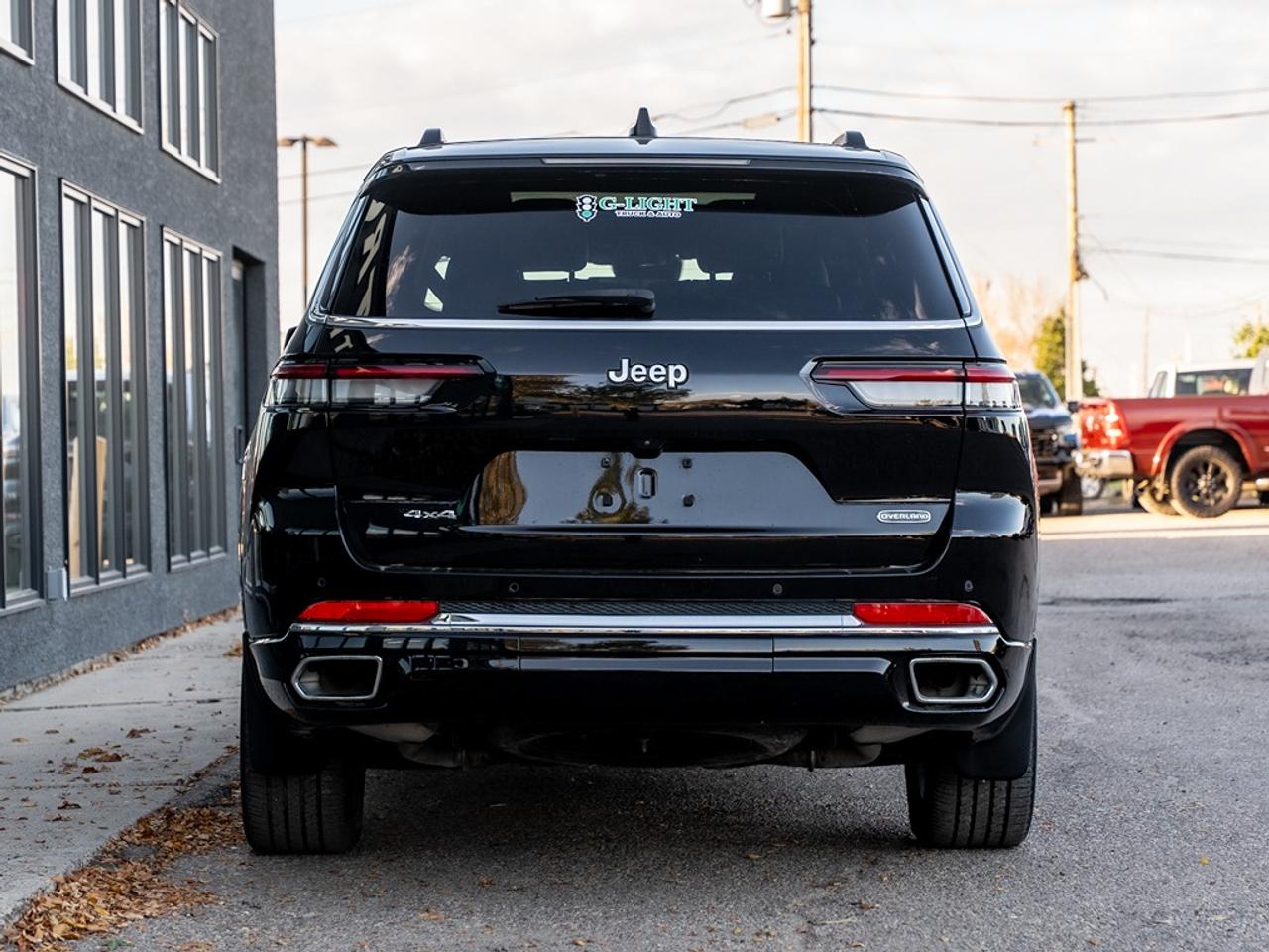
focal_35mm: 90
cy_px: 417
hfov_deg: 21.7
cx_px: 634
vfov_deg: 16.4
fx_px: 3309
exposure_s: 1/250
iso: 200
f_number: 4
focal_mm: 63.7
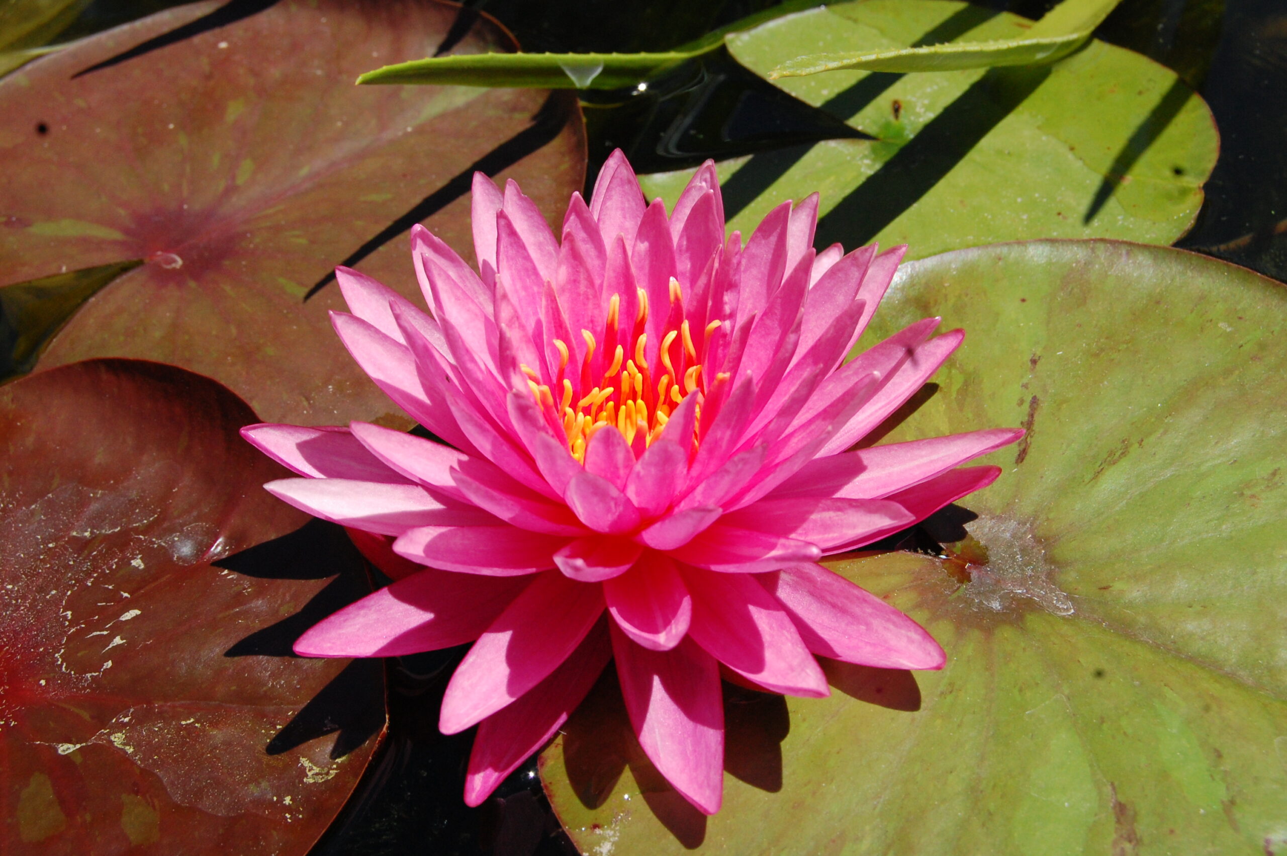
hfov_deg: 33.4
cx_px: 644
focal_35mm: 60
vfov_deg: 22.6
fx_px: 2143
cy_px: 428
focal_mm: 40
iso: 800
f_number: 14
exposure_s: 1/800
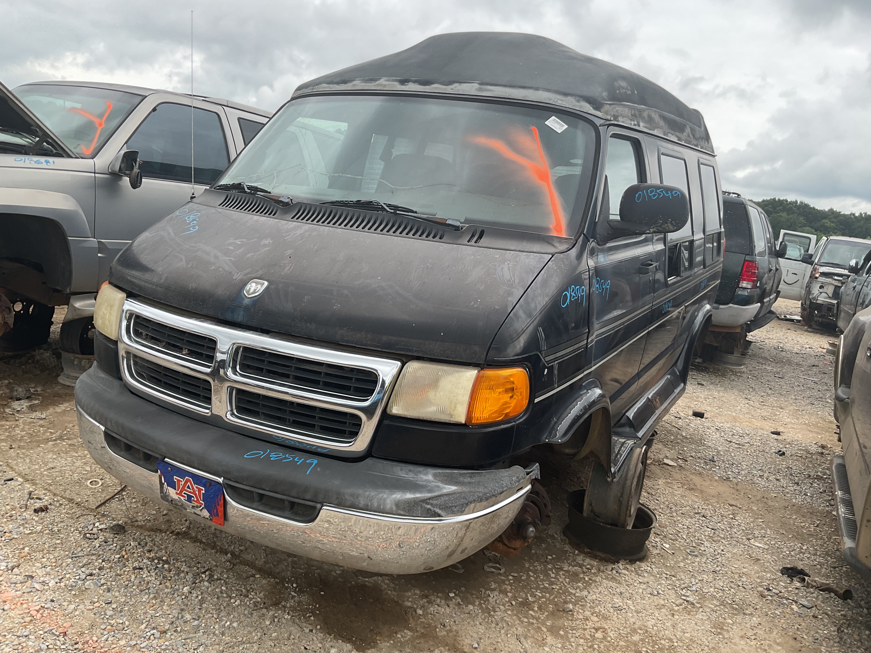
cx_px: 436
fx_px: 730
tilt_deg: -8.8
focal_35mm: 29
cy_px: 326
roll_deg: -7.3
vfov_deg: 48.2
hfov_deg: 61.7
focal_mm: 3
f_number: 1.8
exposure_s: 1/562
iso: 16
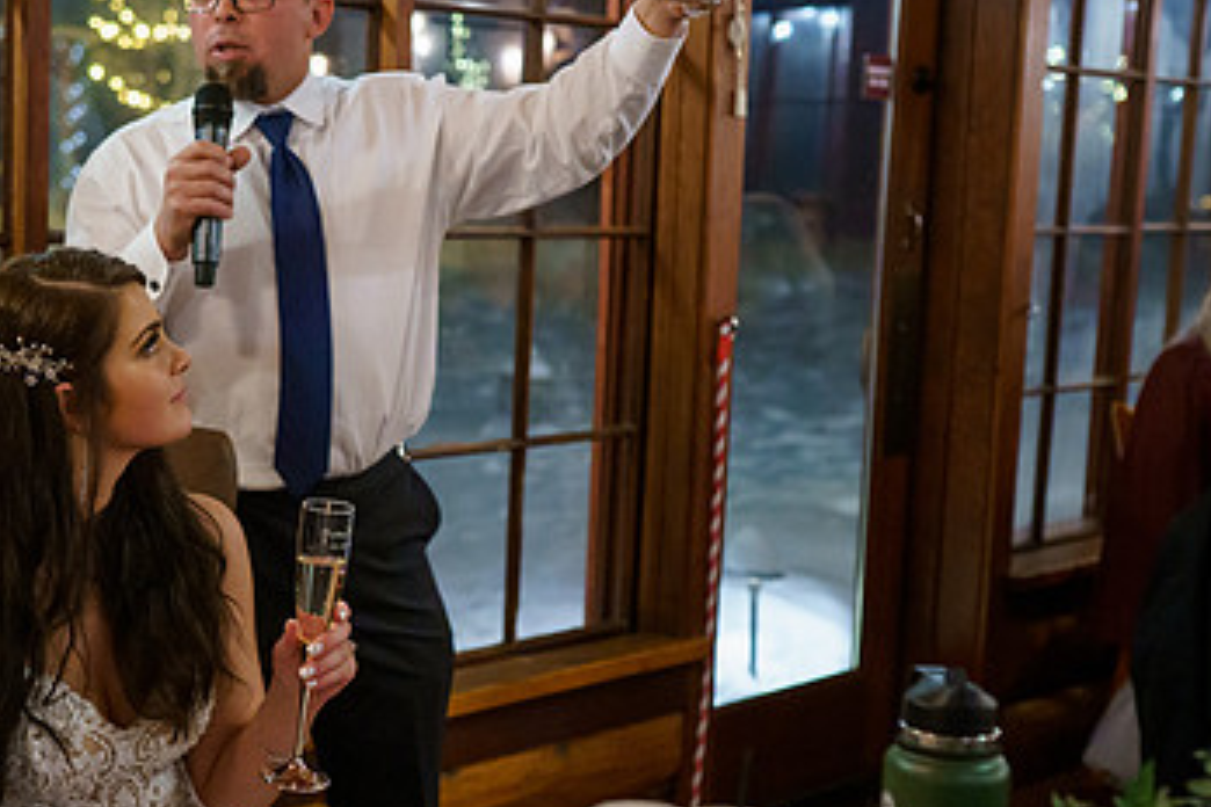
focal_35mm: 59
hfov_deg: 33.0
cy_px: 444
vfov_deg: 23.0
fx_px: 1985
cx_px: 254
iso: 3200
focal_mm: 35
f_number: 2.2
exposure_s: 1/250
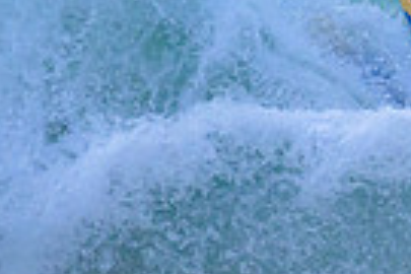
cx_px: 871
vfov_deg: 0.4
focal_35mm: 3449
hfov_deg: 0.6
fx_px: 39373
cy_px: 75
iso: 2500
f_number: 11
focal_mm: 800
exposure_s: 1/2000
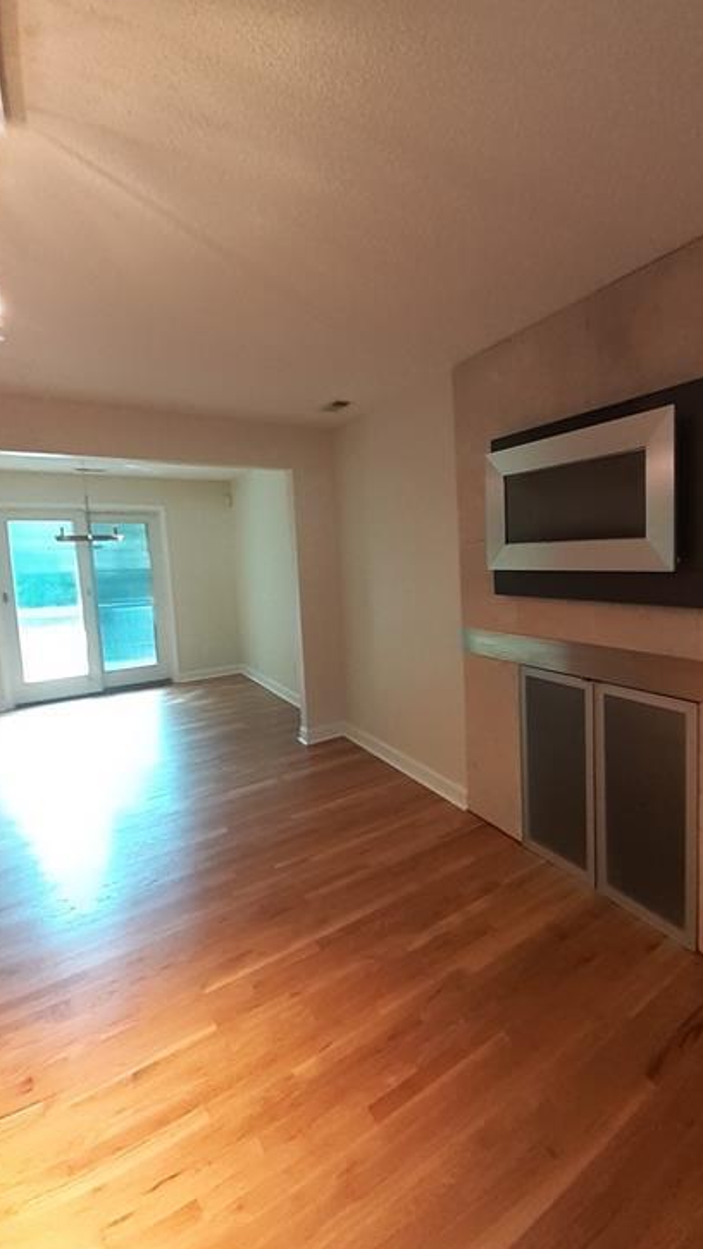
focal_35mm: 15
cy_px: 606
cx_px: 484
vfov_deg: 103.0
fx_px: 497
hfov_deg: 68.0
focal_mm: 1.13
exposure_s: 1/24
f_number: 2.2
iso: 250
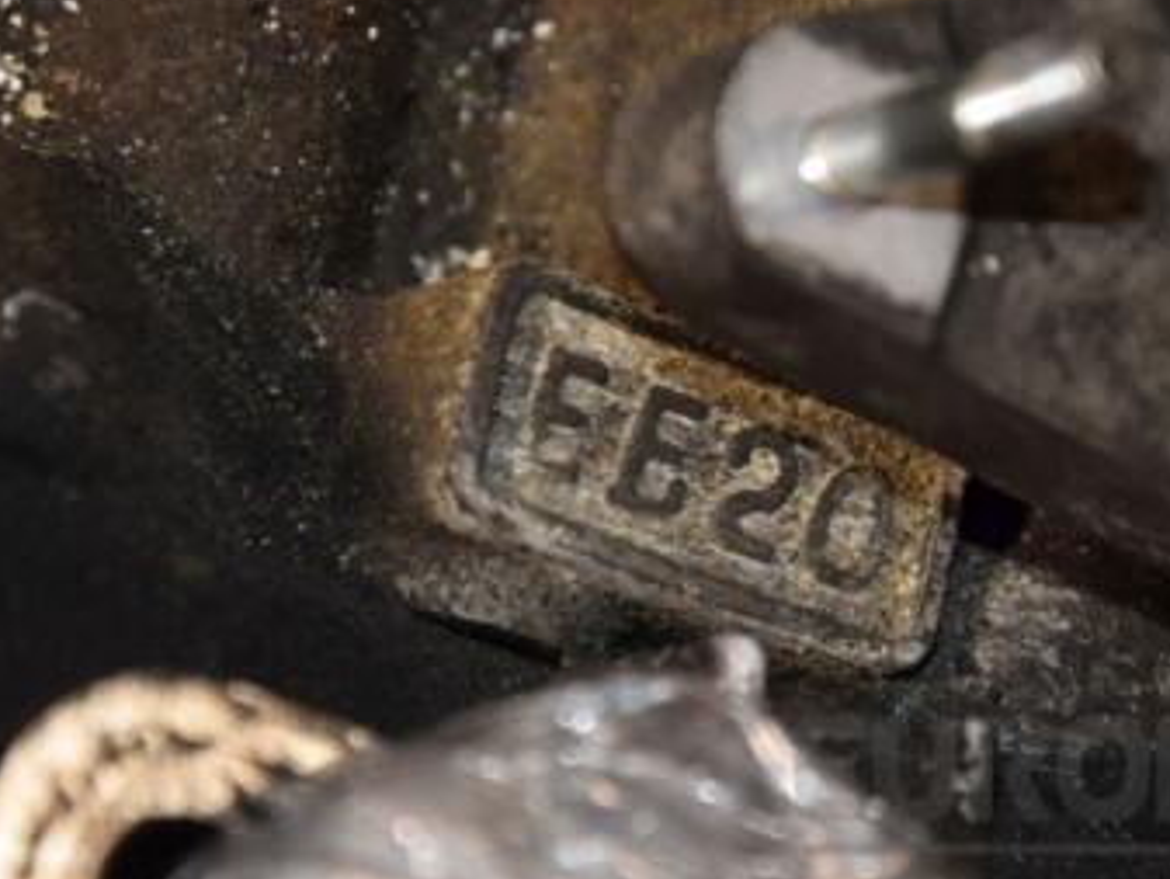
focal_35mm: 270
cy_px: 306
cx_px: 729
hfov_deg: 7.3
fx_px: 9124
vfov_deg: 5.5
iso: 800
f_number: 5.6
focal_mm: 105
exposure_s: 1/60
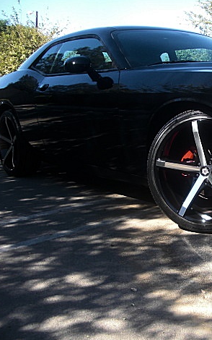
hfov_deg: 23.8
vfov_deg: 38.9
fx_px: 480
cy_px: 172
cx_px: 211
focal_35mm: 52
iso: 50
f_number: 2.8
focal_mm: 6.3
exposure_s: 1/200
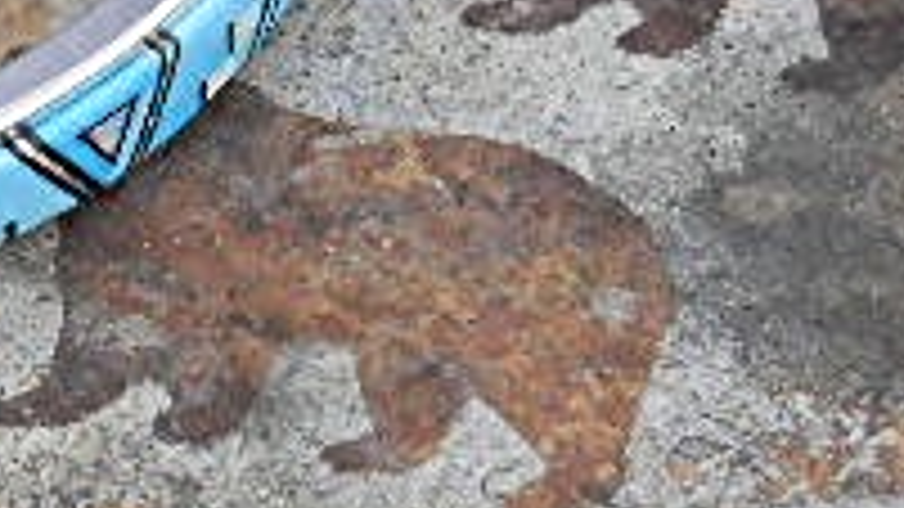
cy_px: 103
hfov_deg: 10.4
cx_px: 0
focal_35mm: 205
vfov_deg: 5.9
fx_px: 4913
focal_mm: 10.6
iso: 200
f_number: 4
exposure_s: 1/4.4
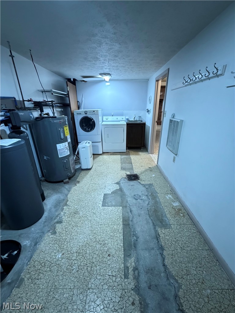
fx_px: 127
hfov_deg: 85.7
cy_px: 156
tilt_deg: -21.3
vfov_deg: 102.1
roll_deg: +0.6
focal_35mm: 14
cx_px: 118
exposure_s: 1/60
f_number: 2.2
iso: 1000
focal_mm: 2.22
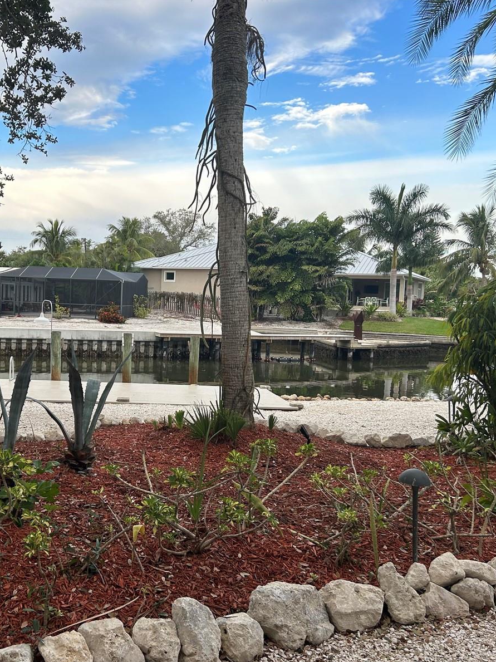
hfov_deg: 40.0
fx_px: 669
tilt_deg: -2.4
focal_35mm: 35
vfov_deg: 52.6
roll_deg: -1.5
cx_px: 149
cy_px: 332
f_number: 1.5
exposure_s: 1/873
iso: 50
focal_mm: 5.7
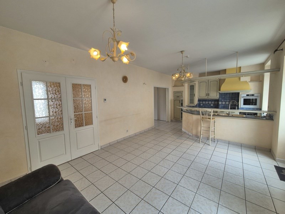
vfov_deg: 89.9
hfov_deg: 106.2
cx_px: 142
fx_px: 107
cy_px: 107
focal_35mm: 13
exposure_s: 1/100
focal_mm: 2.2
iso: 64
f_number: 2.2
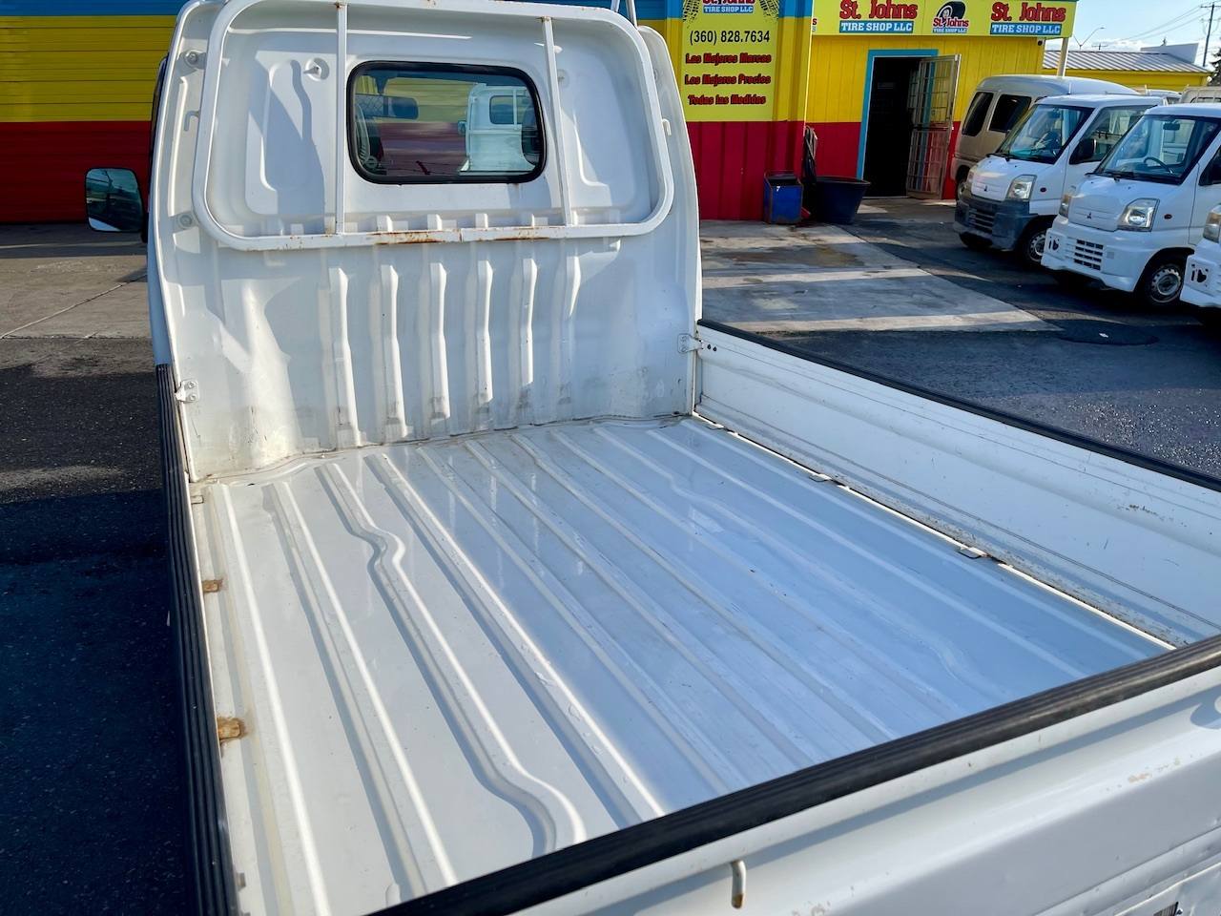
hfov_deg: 69.4
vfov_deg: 54.9
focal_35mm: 25
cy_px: 458
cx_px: 610
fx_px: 882
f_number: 1.6
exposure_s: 1/2597
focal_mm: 5.1
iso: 32
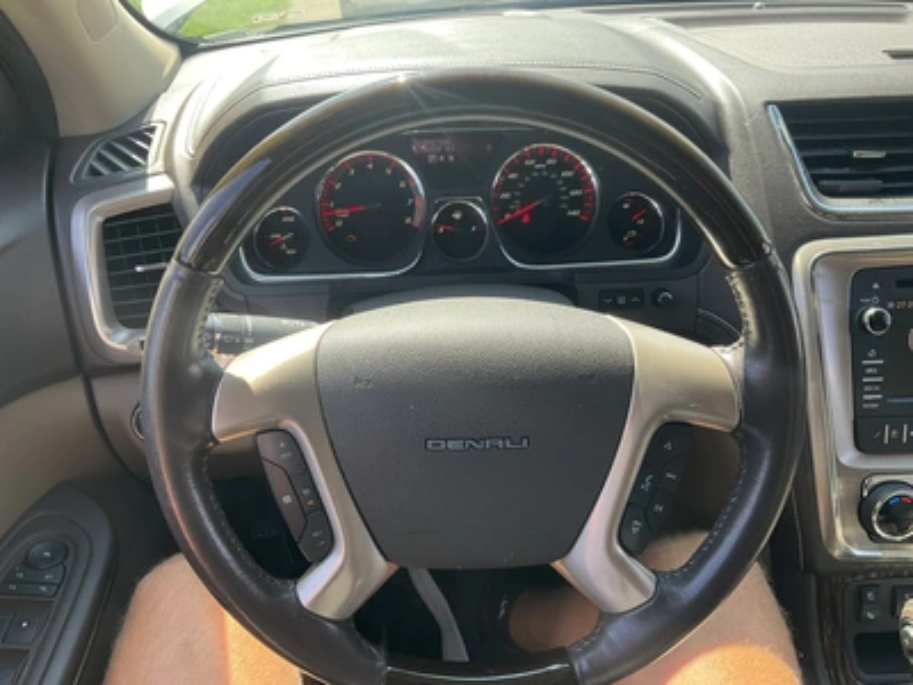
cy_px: 342
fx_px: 765
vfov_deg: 48.2
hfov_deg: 61.7
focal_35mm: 29
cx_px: 456
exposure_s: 1/163
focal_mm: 3
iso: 25
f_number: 1.8
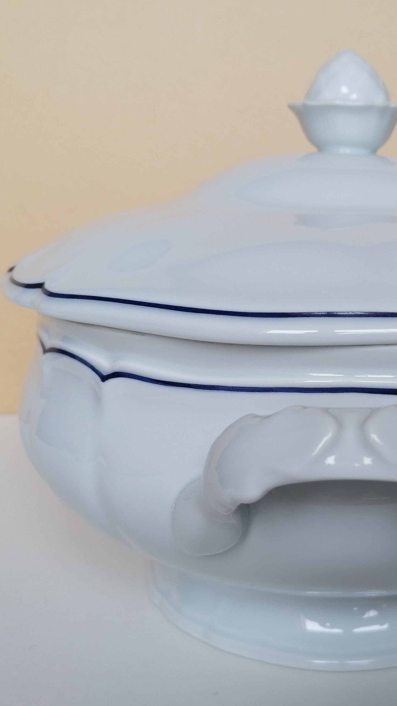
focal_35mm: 40
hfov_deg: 28.4
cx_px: 366
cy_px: 358
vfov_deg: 50.5
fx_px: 749
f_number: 1.8
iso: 80
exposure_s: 1/50
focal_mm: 4.75
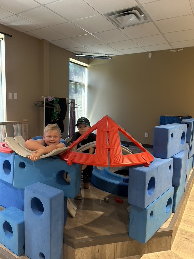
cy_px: 130
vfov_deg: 67.3
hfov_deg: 53.1
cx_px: 97
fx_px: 194
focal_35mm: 26
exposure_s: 1/60
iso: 160
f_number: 1.5
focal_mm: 5.7
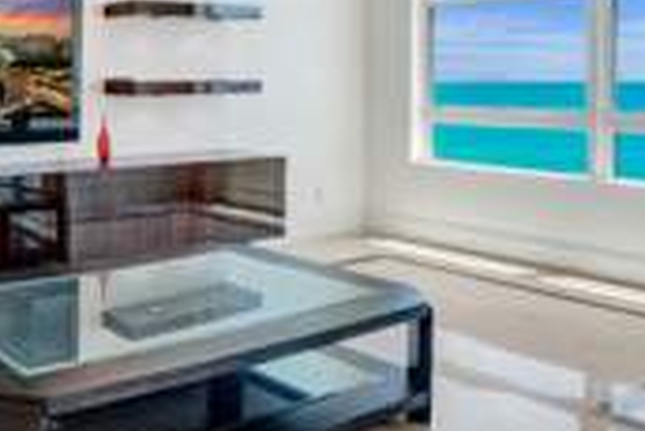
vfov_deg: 33.4
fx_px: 699
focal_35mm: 39
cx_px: -4
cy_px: 96
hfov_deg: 42.5
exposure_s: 1/500
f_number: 5.6
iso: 2500
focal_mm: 14
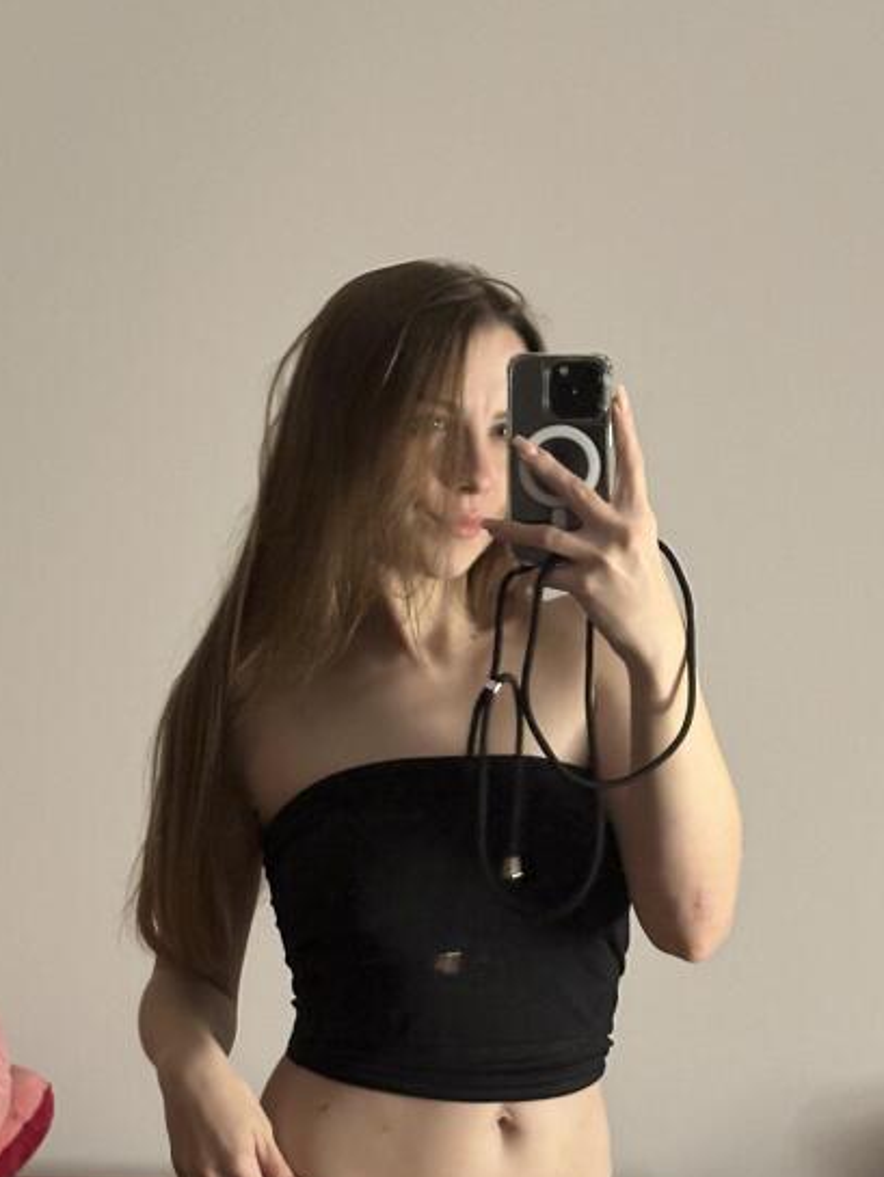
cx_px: 450
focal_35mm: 88
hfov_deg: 16.8
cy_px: 624
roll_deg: +0.2
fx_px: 2995
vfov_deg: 22.2
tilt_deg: -8.8
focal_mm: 6.86
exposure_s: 1/17
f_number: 1.78
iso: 640
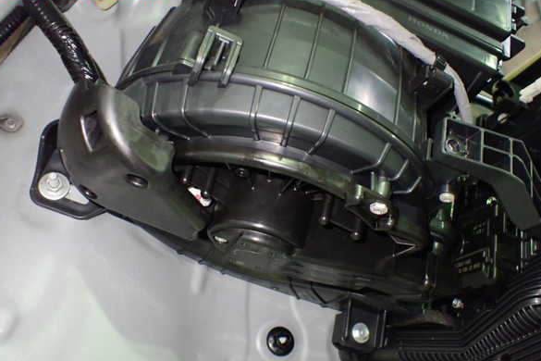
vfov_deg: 41.1
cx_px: 270
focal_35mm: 32
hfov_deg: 58.7
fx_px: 481
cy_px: 185
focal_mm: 5.4
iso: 1000
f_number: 2.3
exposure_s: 1/30
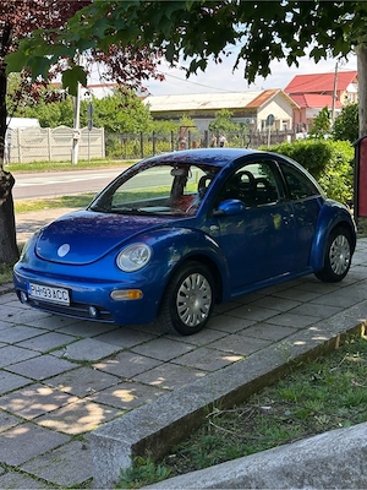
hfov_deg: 30.3
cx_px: 184
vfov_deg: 39.7
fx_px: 679
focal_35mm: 48
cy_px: 245
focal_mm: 6.86
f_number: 1.78
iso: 64
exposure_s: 1/612
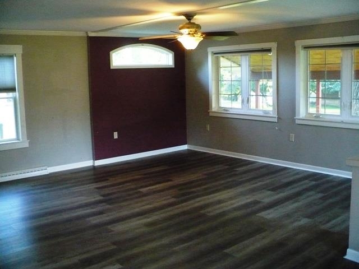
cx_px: 180
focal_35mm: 37
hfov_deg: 50.1
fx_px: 384
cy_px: 134
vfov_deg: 38.7
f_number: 2.8
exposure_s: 1/30
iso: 640
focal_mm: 6.1
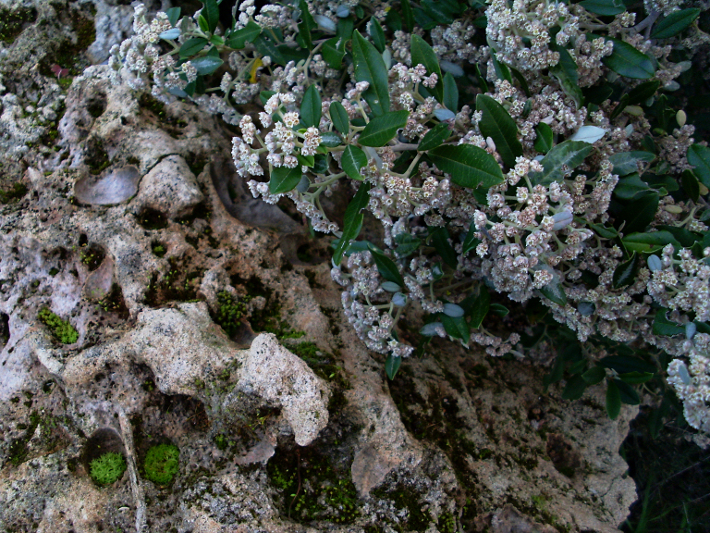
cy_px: 266
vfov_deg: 37.7
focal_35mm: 38
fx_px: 779
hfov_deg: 49.0
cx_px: 355
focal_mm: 6.3
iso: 100
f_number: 3
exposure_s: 1/60
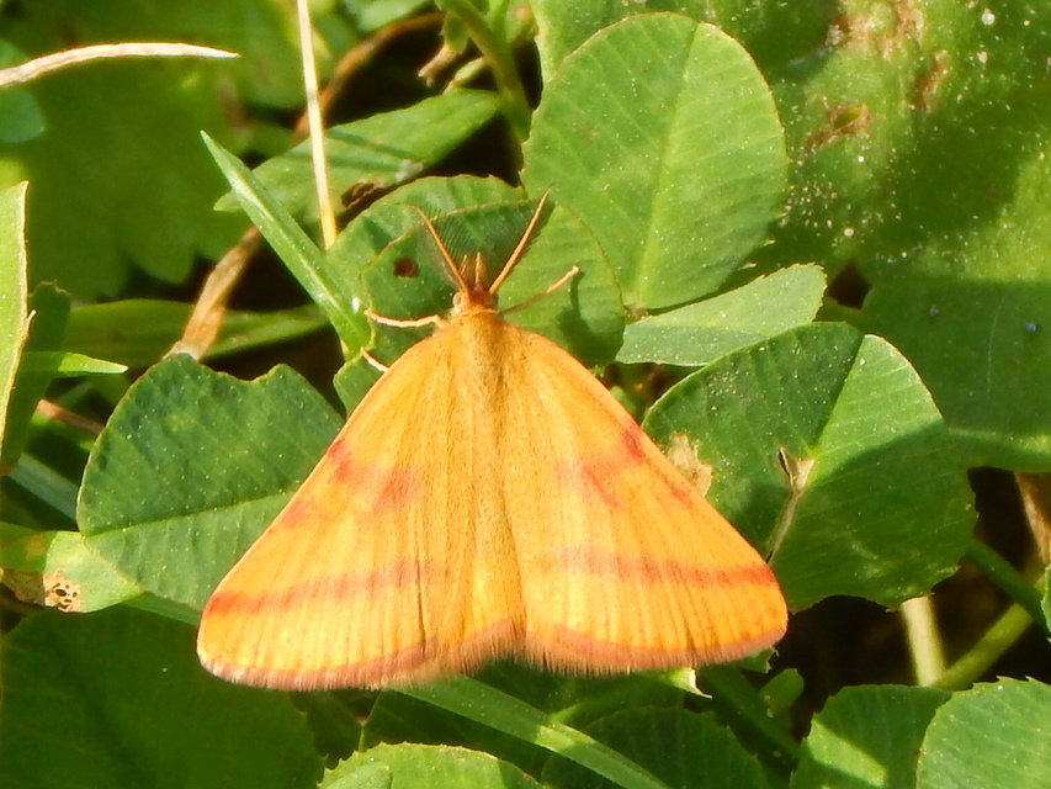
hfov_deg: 5.7
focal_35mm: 346
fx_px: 10507
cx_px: 526
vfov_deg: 4.3
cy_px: 394
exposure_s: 1/250
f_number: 5.7
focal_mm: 62.2
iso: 125
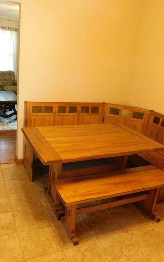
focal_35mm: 33
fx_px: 236
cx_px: 83
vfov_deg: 58.1
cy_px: 129
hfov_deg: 38.3
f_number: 3
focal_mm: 4
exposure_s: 1/20
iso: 400
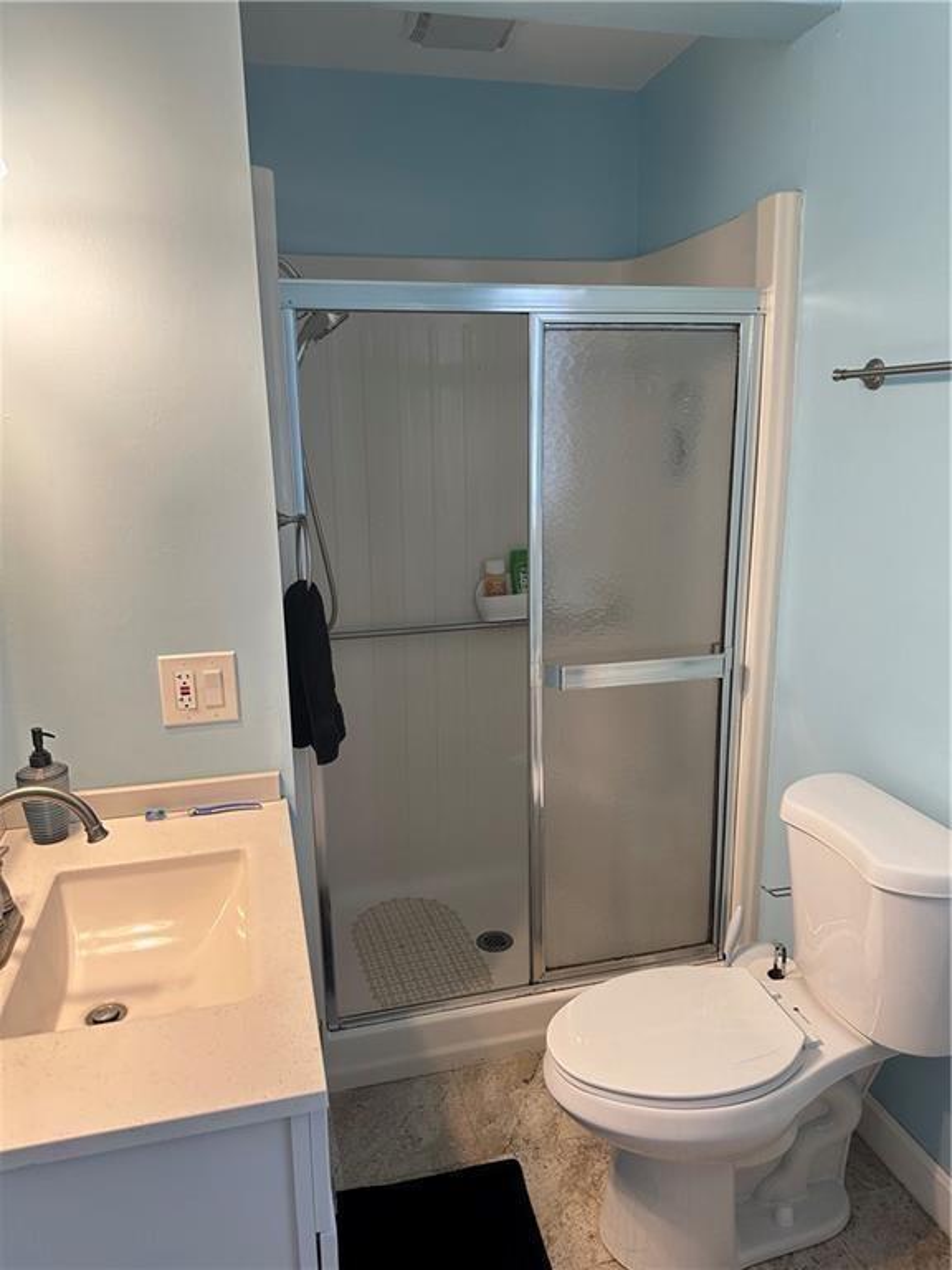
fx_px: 880
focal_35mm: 24
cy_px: 635
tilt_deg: -13.4
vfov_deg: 71.6
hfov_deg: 56.8
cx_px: 476
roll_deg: +0.8
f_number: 1.78
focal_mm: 6.86
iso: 160
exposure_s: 1/60
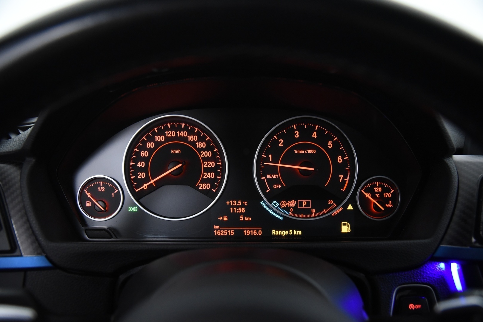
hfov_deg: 61.9
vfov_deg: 43.6
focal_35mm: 30
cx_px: 242
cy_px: 161
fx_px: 403
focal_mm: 30
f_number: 4
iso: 4000
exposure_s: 1/40
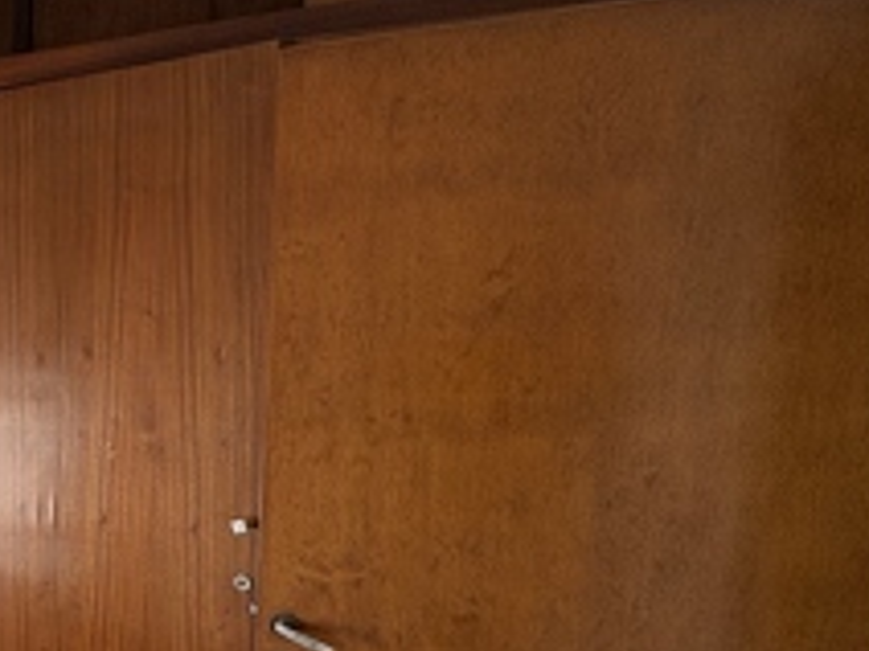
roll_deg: +1.5
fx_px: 1105
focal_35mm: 44
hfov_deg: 29.0
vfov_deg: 32.7
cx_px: -402
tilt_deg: -4.5
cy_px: 414
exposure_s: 1/132
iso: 125
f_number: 2.2
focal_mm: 2.22
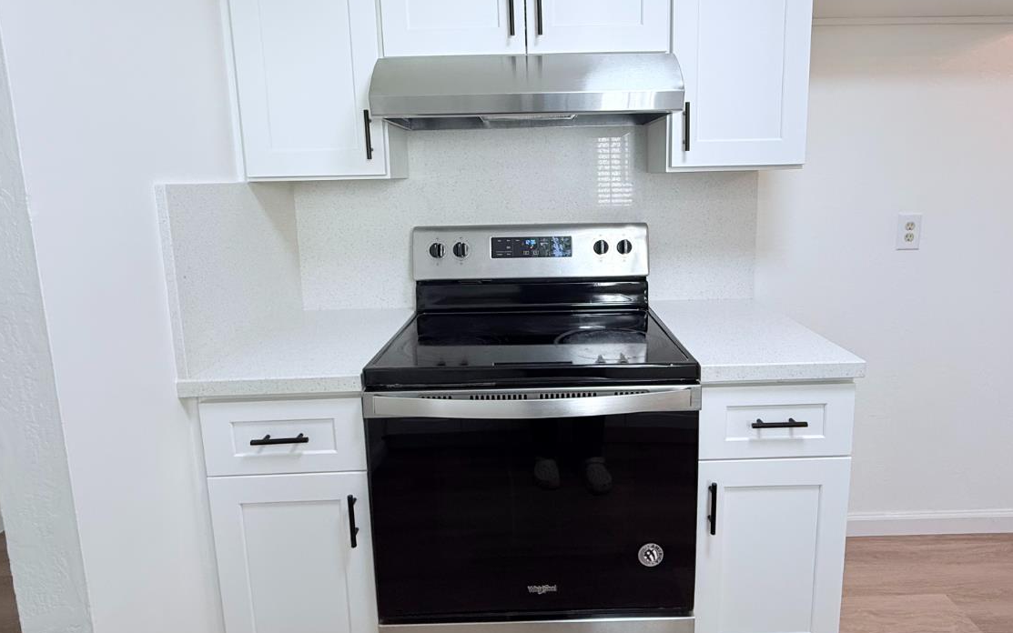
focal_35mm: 20
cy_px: 255
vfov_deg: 59.2
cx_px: 547
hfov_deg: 84.9
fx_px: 552
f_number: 2.2
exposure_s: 1/120
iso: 125
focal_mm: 2.22
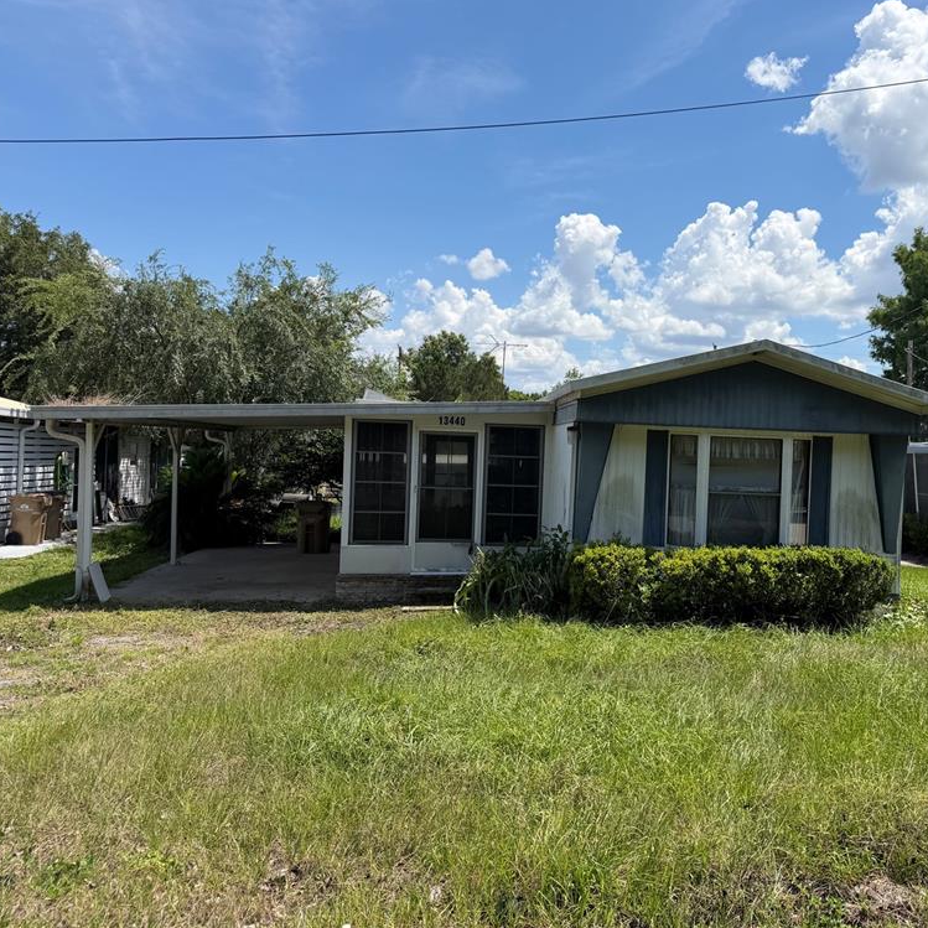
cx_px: 584
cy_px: 453
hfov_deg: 54.9
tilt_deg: -0.7
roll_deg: -1.6
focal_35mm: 29
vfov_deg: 55.6
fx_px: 880
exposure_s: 1/4405
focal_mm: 6.76
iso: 80
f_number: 1.78
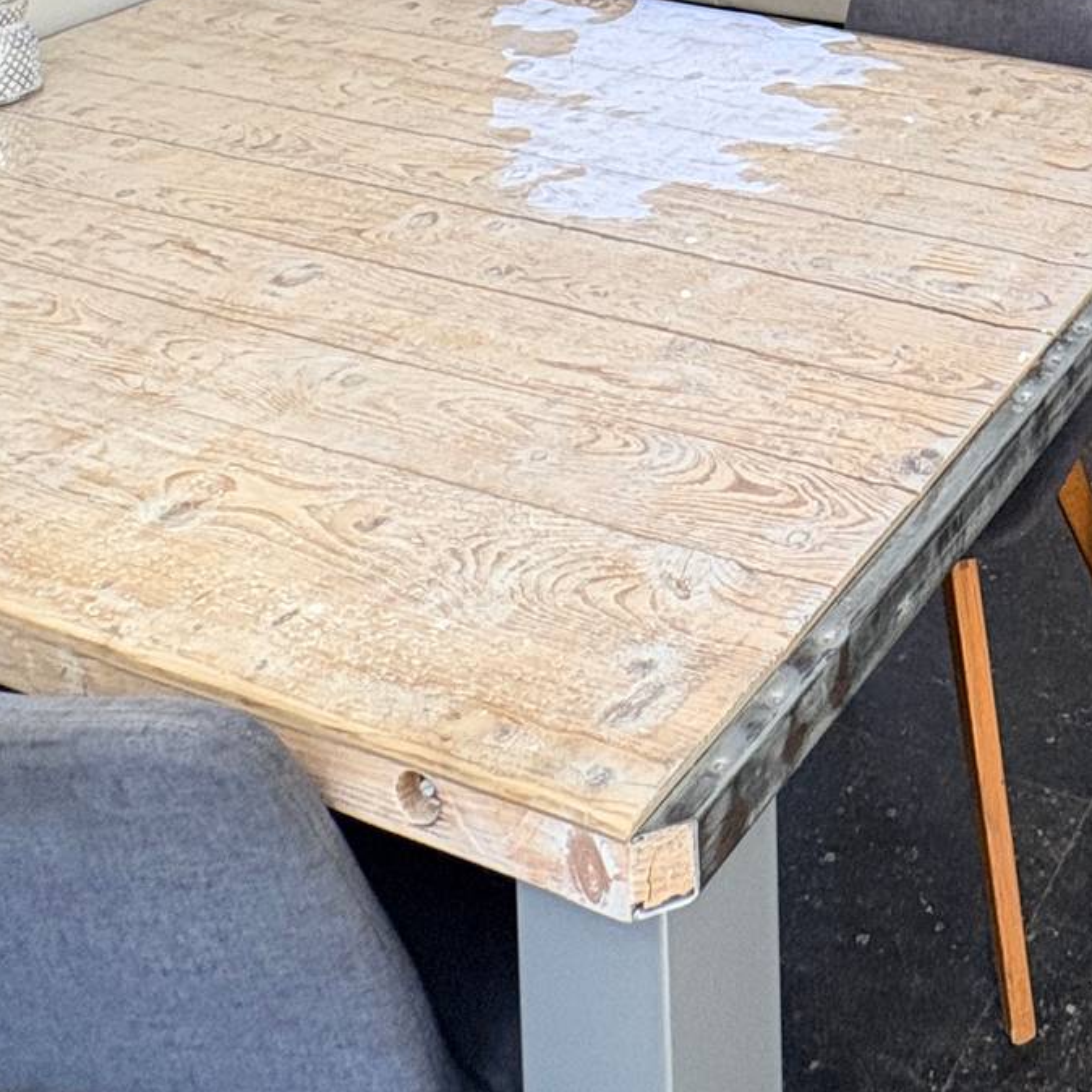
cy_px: -459
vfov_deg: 27.5
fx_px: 1677
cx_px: 1202
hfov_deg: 31.9
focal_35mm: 47
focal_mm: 2.22
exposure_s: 1/100
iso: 160
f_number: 2.2
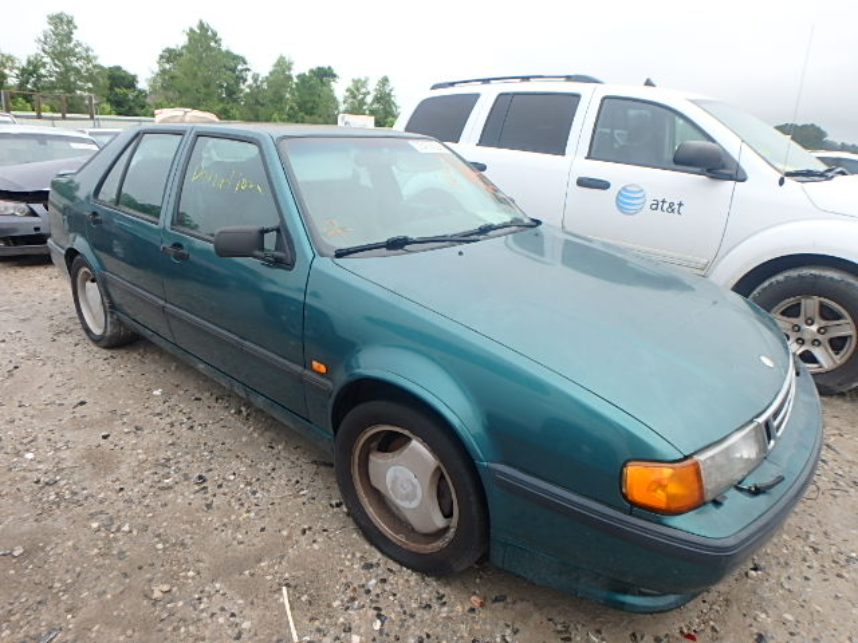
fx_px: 521
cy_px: 322
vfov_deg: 63.4
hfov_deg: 79.0
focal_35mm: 21
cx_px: 429
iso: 125
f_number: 3.5
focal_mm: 3.7
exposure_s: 1/100
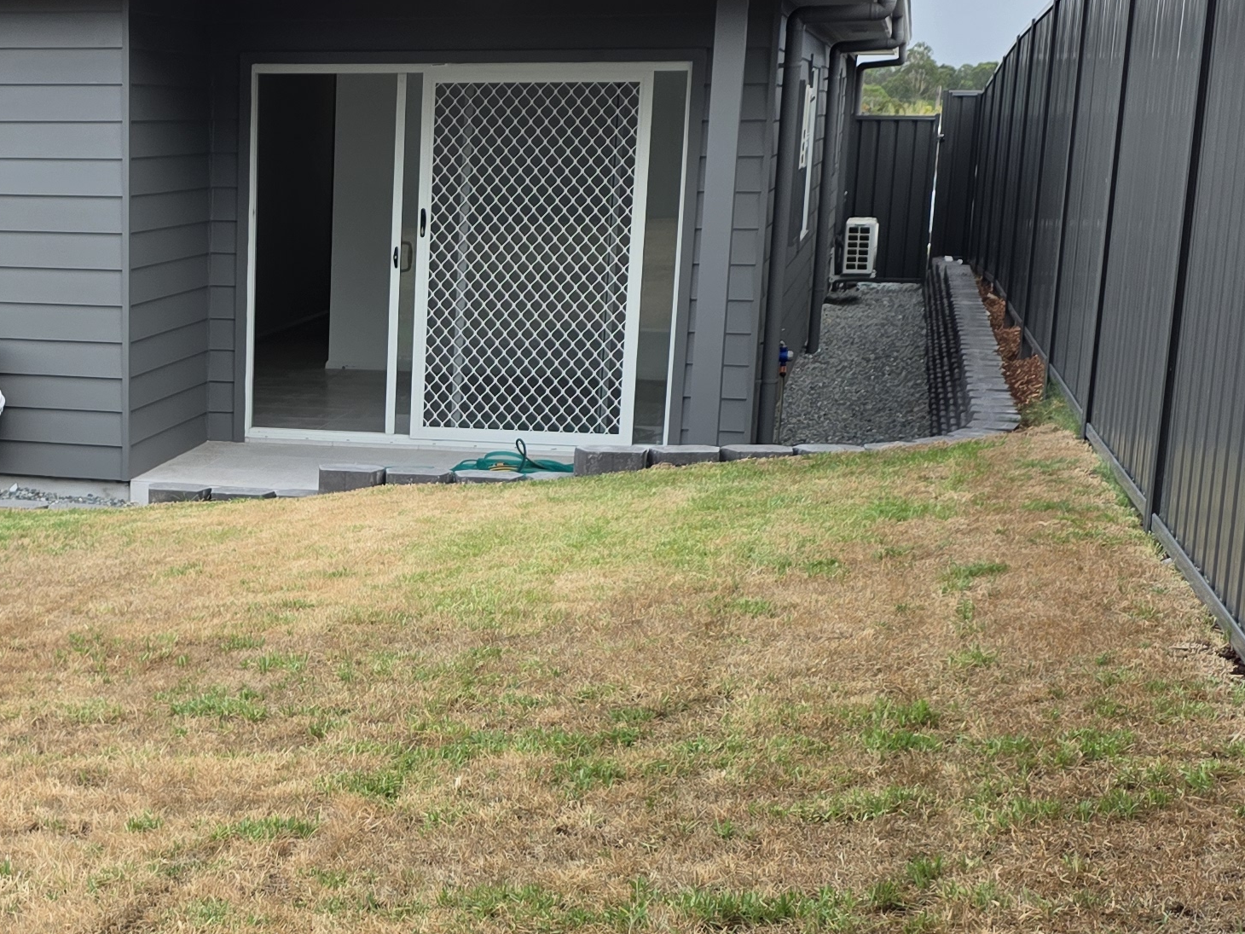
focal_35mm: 63
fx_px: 2266
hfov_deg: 29.6
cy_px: 629
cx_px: 151
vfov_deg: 23.2
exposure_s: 1/2134
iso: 80
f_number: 1.7
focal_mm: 6.25
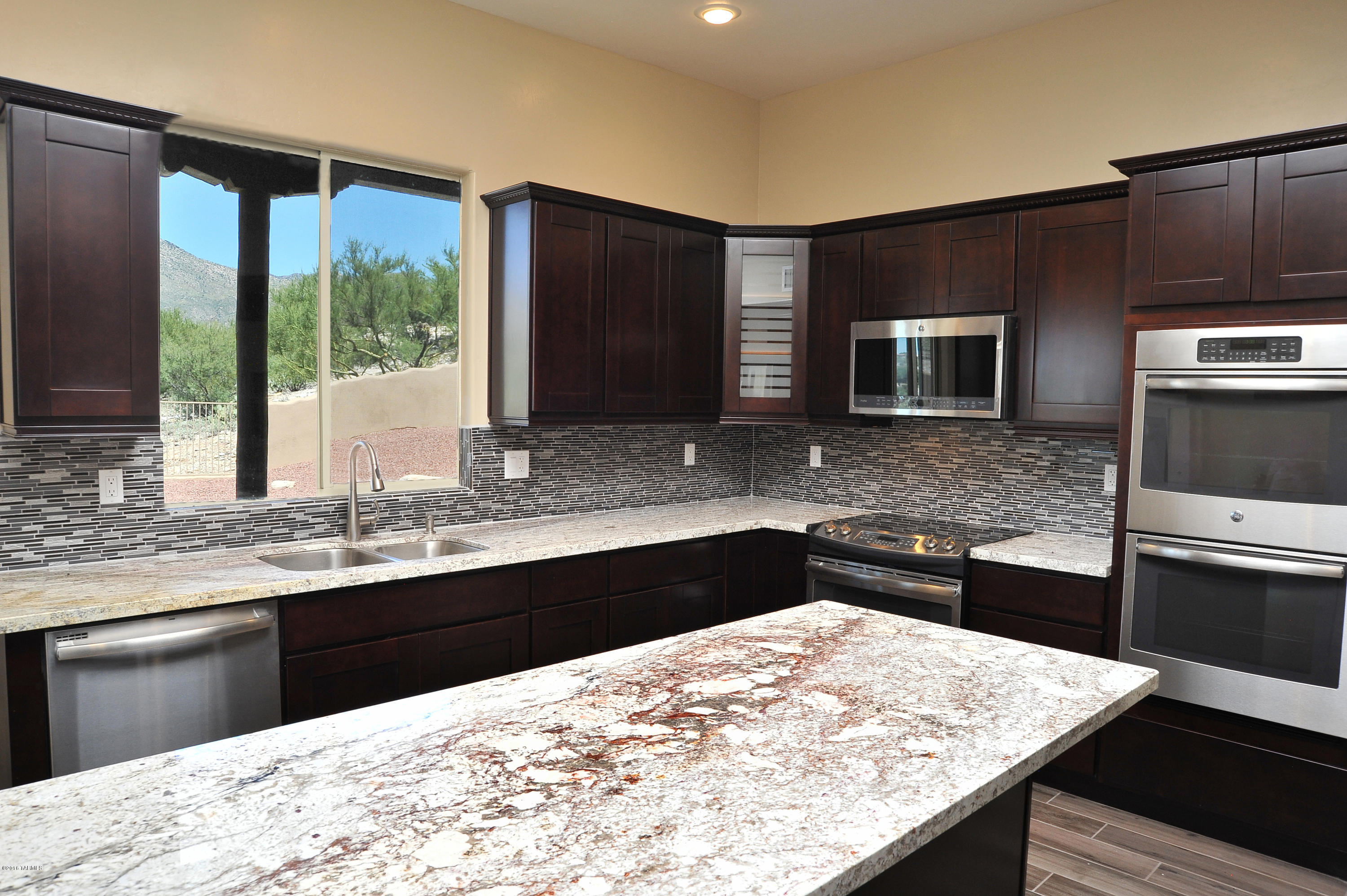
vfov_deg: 53.1
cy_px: 448
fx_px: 897
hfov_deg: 73.8
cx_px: 674
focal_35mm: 24
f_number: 11
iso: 1000
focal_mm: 24
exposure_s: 1/40
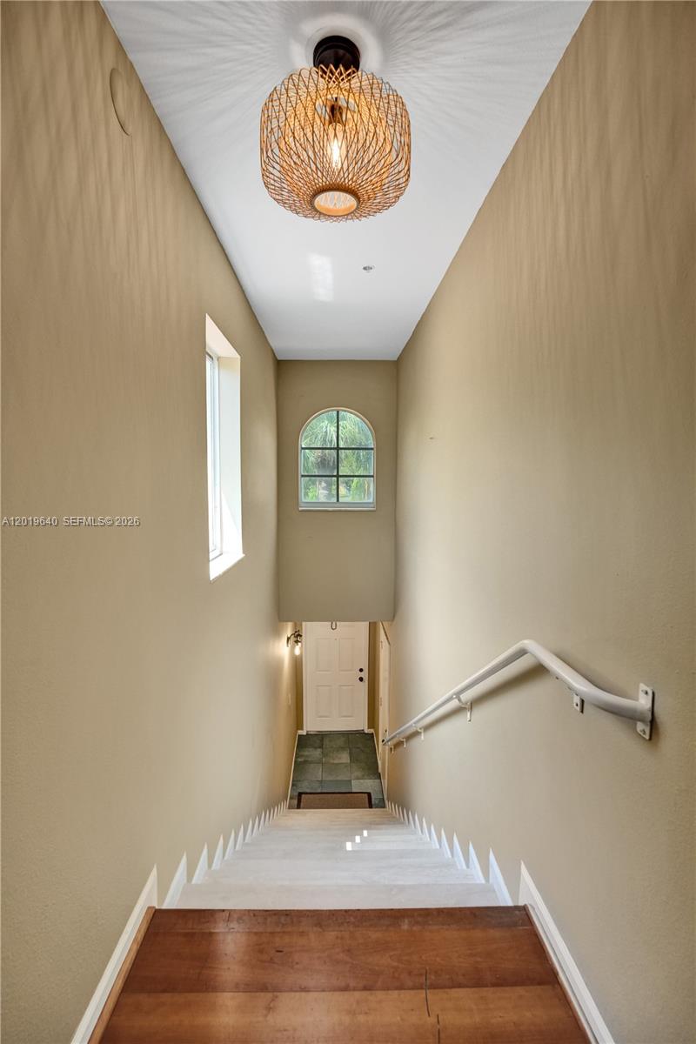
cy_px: 522
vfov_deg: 96.7
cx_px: 348
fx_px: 464
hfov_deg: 73.7
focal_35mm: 16
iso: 1600
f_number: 6.3
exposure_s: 1/250
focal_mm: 16
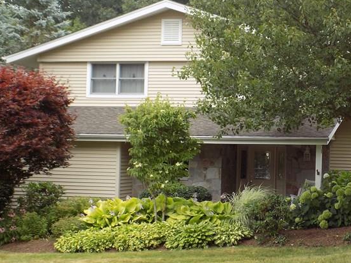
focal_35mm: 69
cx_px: 285
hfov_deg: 27.5
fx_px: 700
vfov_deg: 21.3
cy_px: 107
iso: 80
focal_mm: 6.6
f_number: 3.5
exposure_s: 1/100
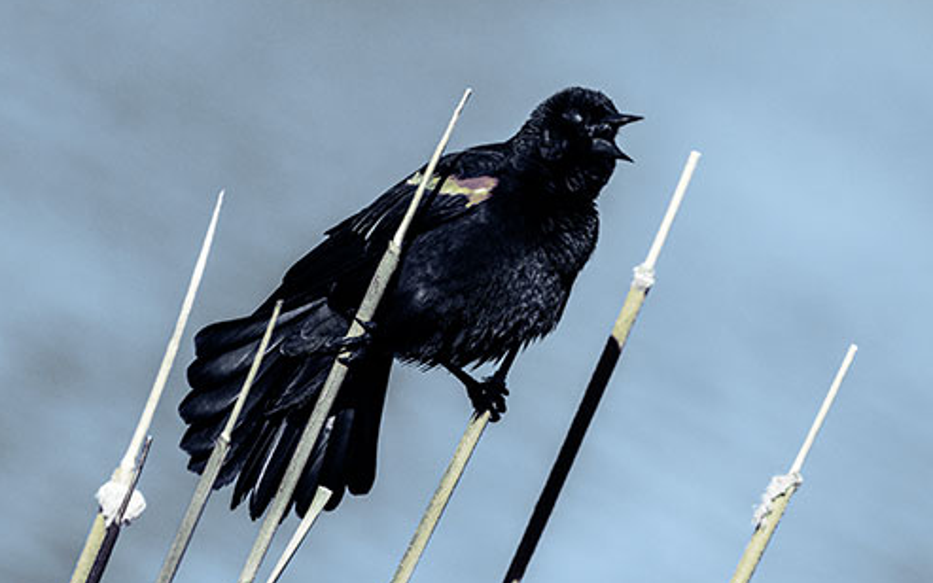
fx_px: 14441
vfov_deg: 2.3
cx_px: 467
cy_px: 304
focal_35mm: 568
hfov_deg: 3.7
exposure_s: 1/4000
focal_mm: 550
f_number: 11
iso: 4000
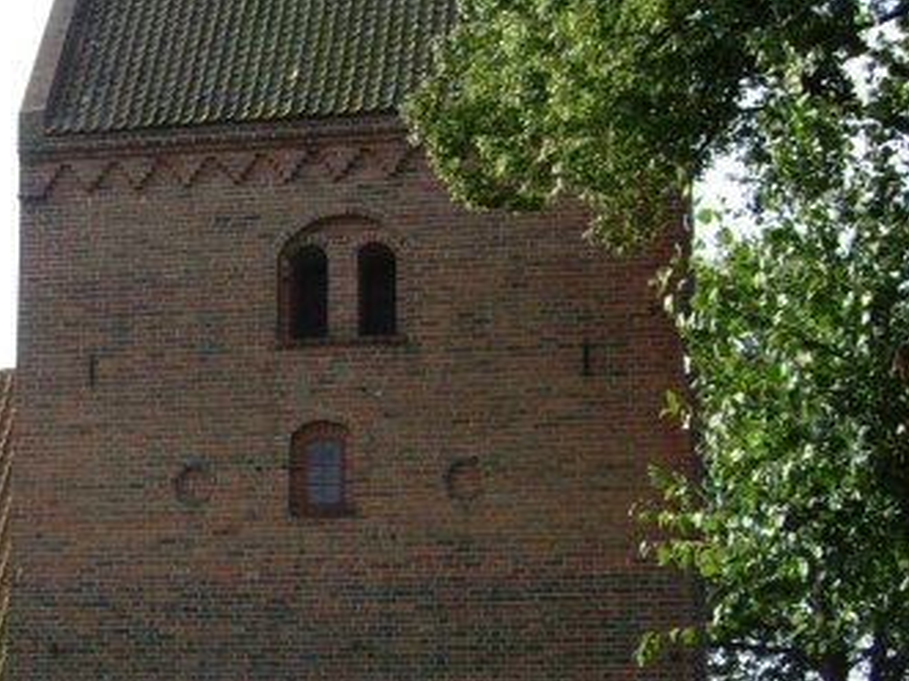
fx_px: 2573
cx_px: -247
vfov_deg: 15.0
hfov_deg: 18.7
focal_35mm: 98
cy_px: 526
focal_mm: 7.5
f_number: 4.8
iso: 50
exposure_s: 1/203
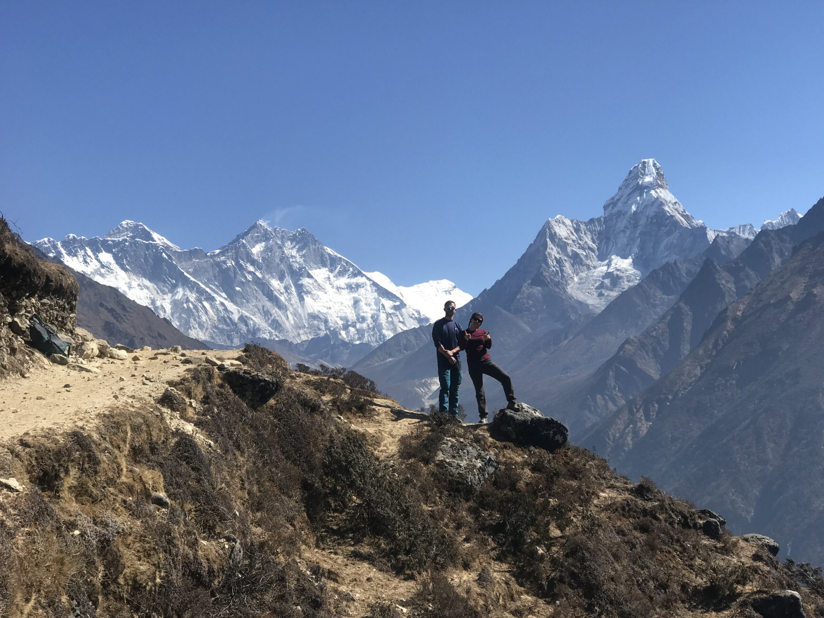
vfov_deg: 25.7
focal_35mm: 57
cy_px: 309
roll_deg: +3.4
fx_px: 1357
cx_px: 412
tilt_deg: +5.6
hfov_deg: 33.8
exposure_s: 1/847
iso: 20
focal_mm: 6.6
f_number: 2.8
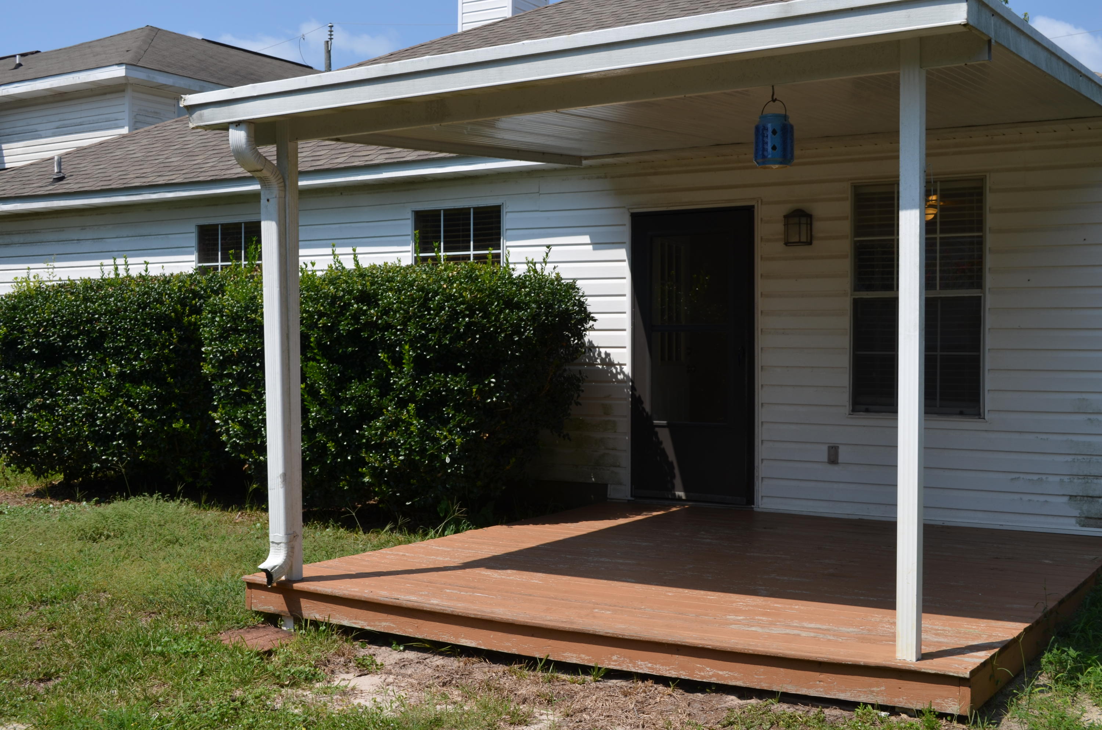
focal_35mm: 44
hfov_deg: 45.0
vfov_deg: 30.7
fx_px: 1329
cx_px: 551
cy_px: 365
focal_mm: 29
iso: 100
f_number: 8
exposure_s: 1/250
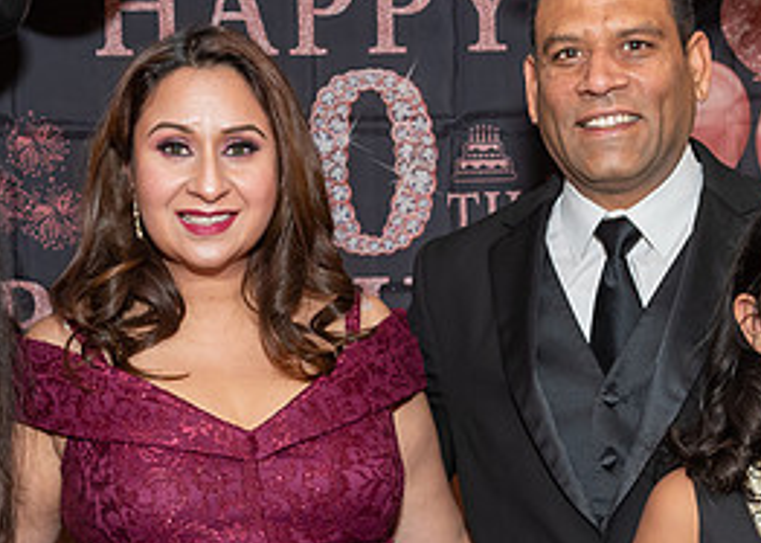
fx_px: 2204
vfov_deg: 13.9
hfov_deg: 19.6
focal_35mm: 102
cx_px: 382
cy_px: 484
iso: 400
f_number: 5.6
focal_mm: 26
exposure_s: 1/250
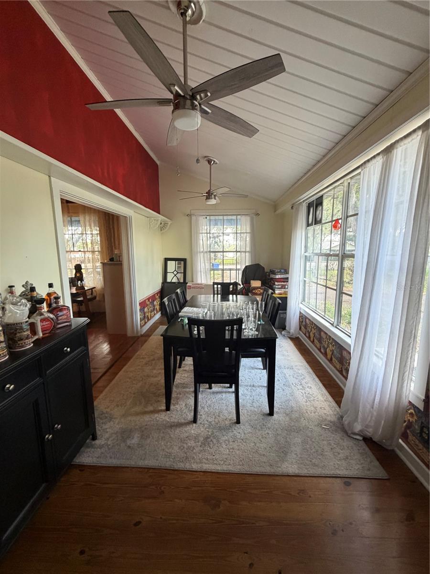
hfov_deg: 85.7
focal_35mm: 14
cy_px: 287
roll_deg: -0.4
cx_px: 215
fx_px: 232
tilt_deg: -6.9
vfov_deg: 102.1
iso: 320
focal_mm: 2.22
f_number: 2.2
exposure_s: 1/83
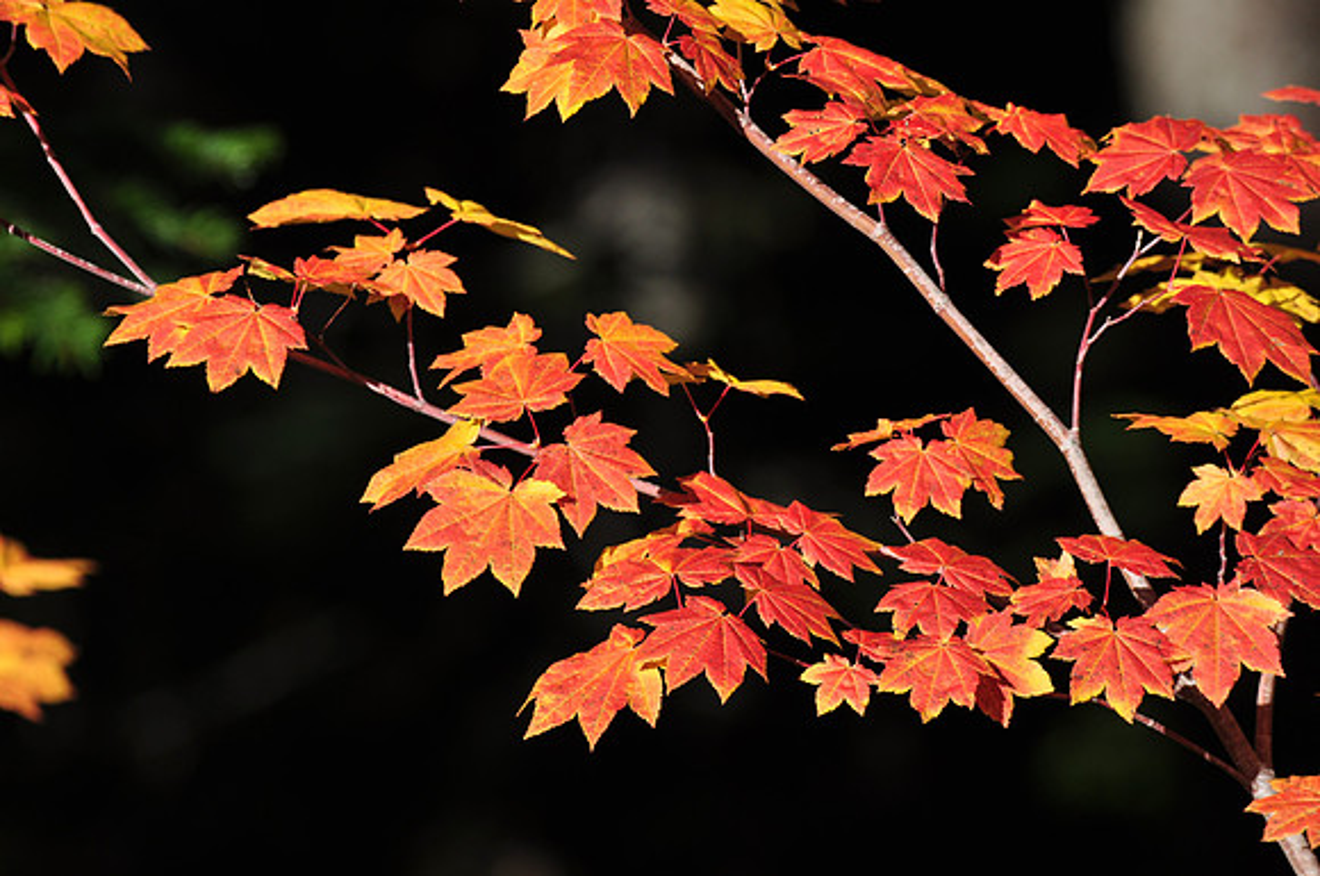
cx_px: 660
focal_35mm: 420
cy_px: 438
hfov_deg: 4.9
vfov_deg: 3.3
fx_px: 15378
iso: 200
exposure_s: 1/800
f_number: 7.1
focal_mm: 280
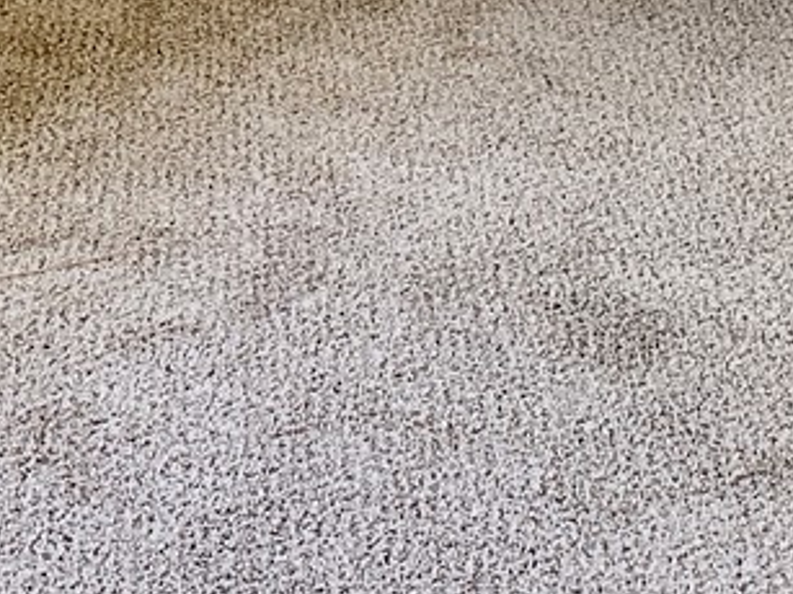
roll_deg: -0.4
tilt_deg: -13.0
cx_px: 599
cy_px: -568
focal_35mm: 125
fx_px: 2862
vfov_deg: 10.9
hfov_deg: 15.7
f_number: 1.78
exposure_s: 1/135
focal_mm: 6.86
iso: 100
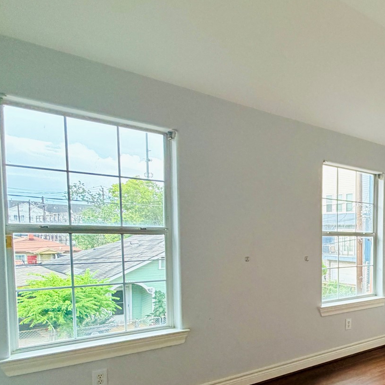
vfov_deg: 51.4
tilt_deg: -4.4
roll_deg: -0.7
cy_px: 261
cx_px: 423
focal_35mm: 31
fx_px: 390
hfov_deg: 41.8
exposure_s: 1/60
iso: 250
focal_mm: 2.22
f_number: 2.2
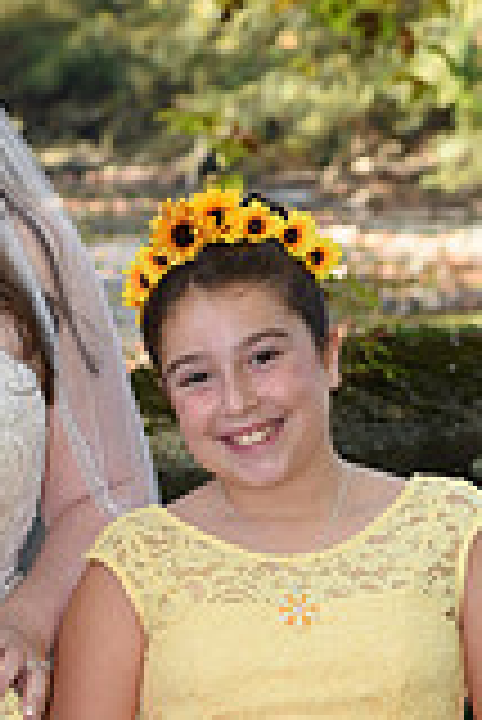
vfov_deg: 8.1
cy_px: 814
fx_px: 5070
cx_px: -259
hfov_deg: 5.4
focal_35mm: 253
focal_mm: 70
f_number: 5.6
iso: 640
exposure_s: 1/200
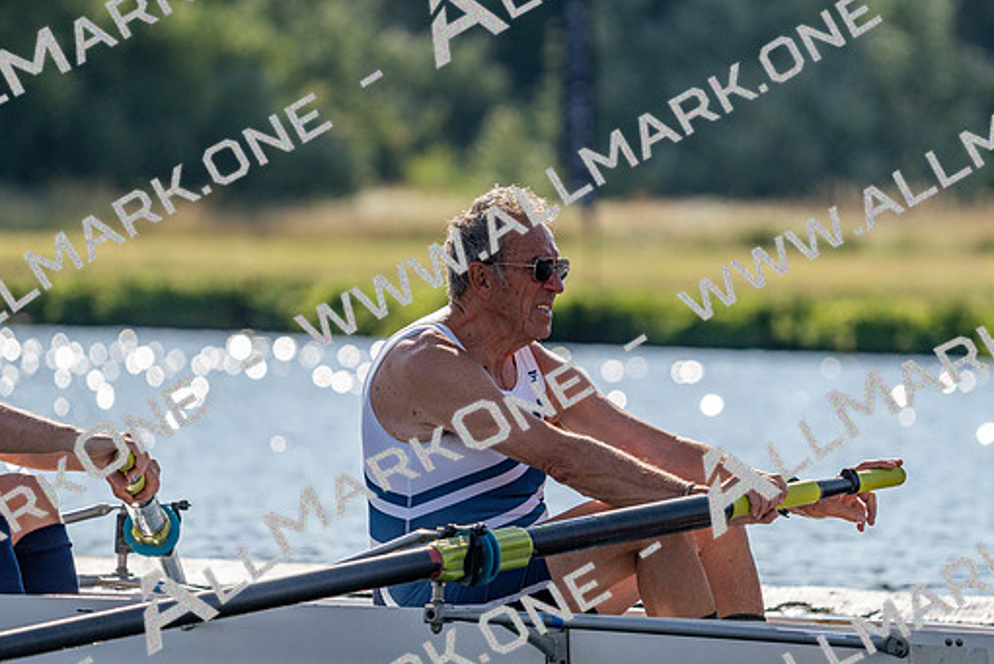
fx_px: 11275
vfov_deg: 3.4
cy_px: 353
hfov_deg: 5.0
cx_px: 536
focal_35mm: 408
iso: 200
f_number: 6.3
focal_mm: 359
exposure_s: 1/1600
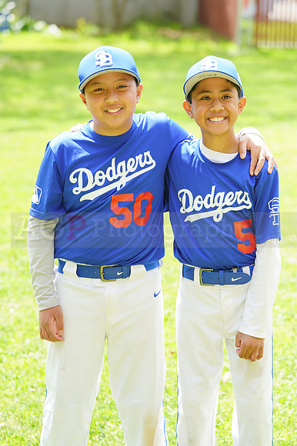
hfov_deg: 8.0
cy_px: 223
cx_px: 148
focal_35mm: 171
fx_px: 2118
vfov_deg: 12.0
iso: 200
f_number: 6.3
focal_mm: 171
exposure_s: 1/200
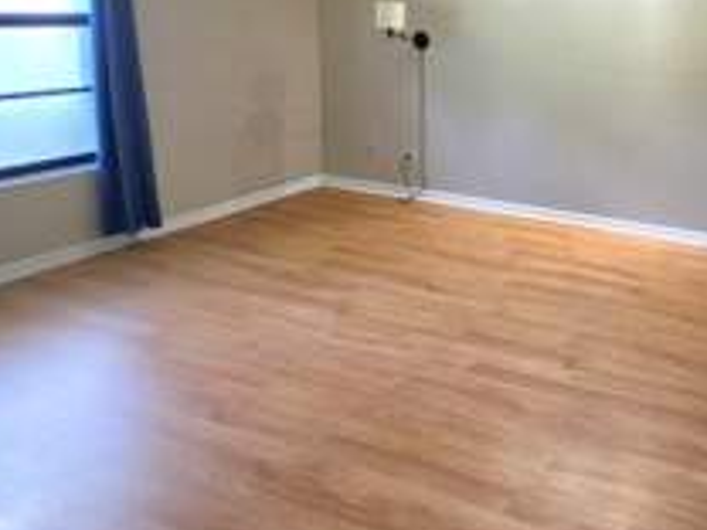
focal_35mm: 30
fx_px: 613
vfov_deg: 44.4
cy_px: 104
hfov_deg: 51.2
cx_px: 666
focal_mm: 2.2
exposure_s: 1/120
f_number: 1.9
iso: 160
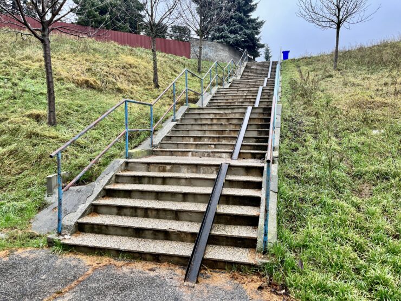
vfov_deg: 53.1
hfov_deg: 67.3
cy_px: 150
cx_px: 200
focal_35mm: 26
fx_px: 301
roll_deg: +0.5
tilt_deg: -4.2
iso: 50
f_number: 1.6
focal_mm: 5.1
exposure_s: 1/143
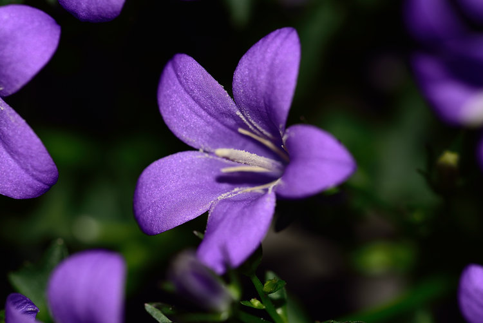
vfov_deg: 15.2
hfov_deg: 22.6
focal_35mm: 90
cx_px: 242
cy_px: 162
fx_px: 1208
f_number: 8
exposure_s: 1/60
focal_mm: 90
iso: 100
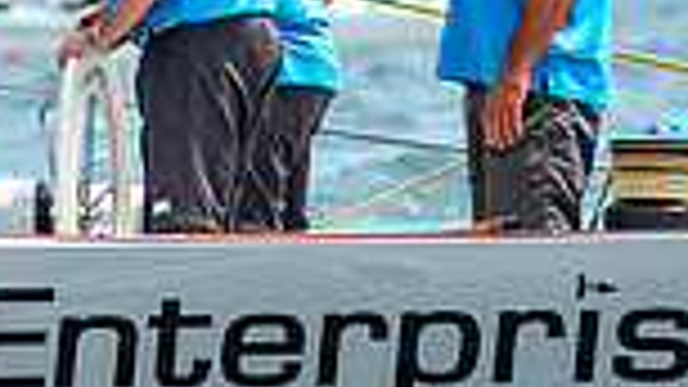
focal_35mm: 792
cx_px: 162
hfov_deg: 2.7
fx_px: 14446
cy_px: -184
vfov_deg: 1.5
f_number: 5
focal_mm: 200
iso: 400
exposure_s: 1/1600
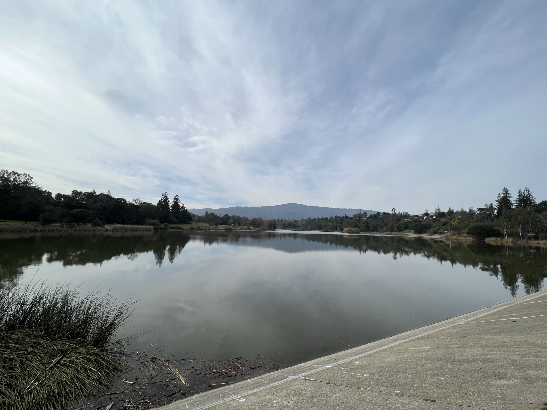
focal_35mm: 13
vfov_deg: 89.9
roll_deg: -1.5
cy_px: 205
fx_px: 205
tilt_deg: +5.5
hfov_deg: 106.2
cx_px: 274
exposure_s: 1/3040
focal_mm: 1.57
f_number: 1.8
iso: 32
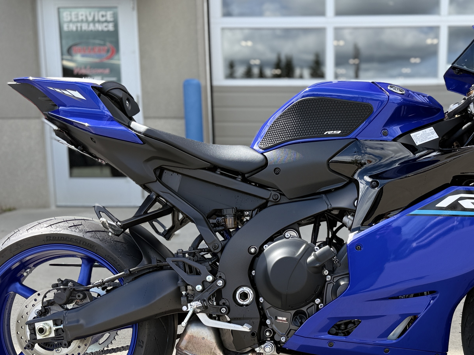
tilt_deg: -8.0
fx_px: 548
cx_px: 325
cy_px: 224
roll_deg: -0.3
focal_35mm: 40
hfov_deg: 45.9
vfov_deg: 35.7
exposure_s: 1/1522
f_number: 1.78
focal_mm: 6.76
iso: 80
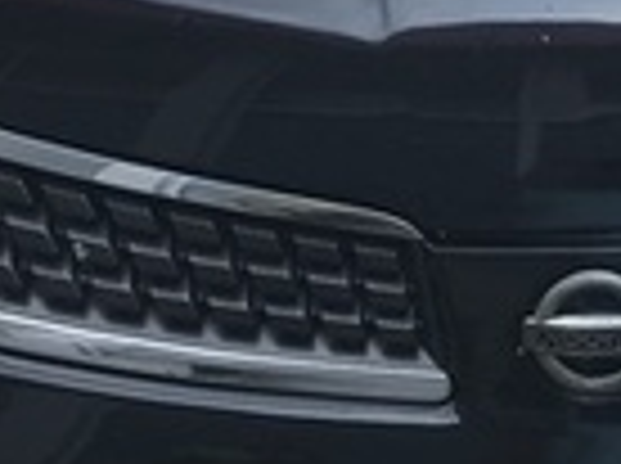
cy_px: -173
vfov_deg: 10.7
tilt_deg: -27.5
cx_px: 612
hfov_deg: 14.5
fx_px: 2400
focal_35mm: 134
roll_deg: +2.0
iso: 20
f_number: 1.8
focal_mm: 3.99
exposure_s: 1/1497
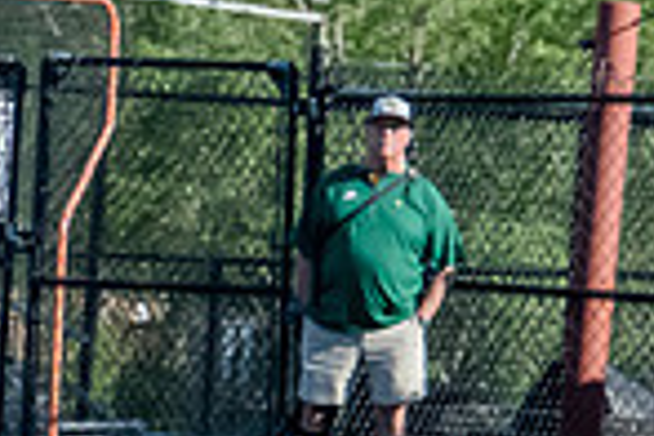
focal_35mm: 1003
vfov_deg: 1.4
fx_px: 18220
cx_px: -147
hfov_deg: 2.1
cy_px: 228
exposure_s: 1/4000
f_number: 5.6
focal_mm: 145
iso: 2500
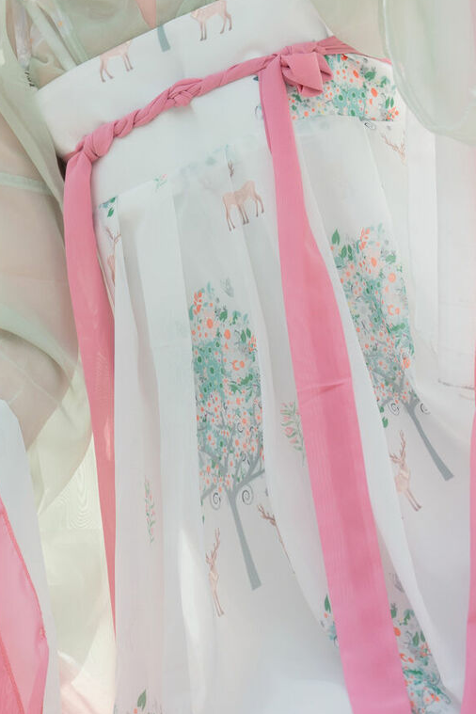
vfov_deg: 6.7
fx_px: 6049
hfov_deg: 4.5
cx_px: 195
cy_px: -3
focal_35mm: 305
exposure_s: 1/320
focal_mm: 147
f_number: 3.5
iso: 100
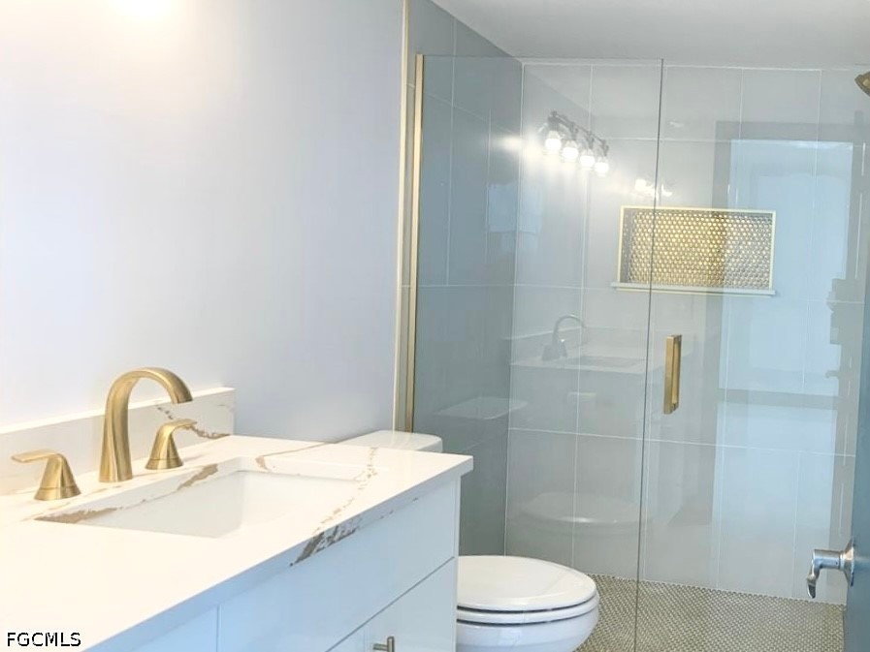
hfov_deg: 61.7
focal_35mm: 29
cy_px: 326
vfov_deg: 48.2
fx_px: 729
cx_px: 435
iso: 40
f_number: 1.8
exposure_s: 1/120
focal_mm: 3
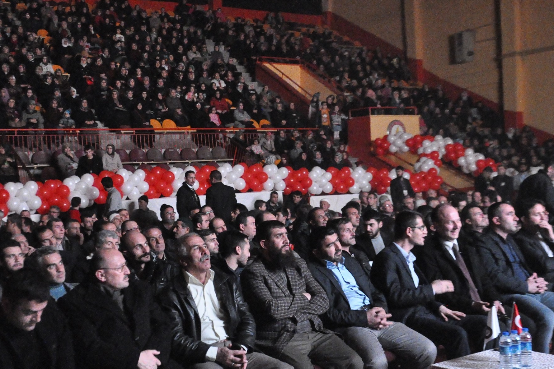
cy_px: 216
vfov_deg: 28.0
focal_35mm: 48
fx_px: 739
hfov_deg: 40.9
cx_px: 223
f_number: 4.5
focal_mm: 22
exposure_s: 1/40
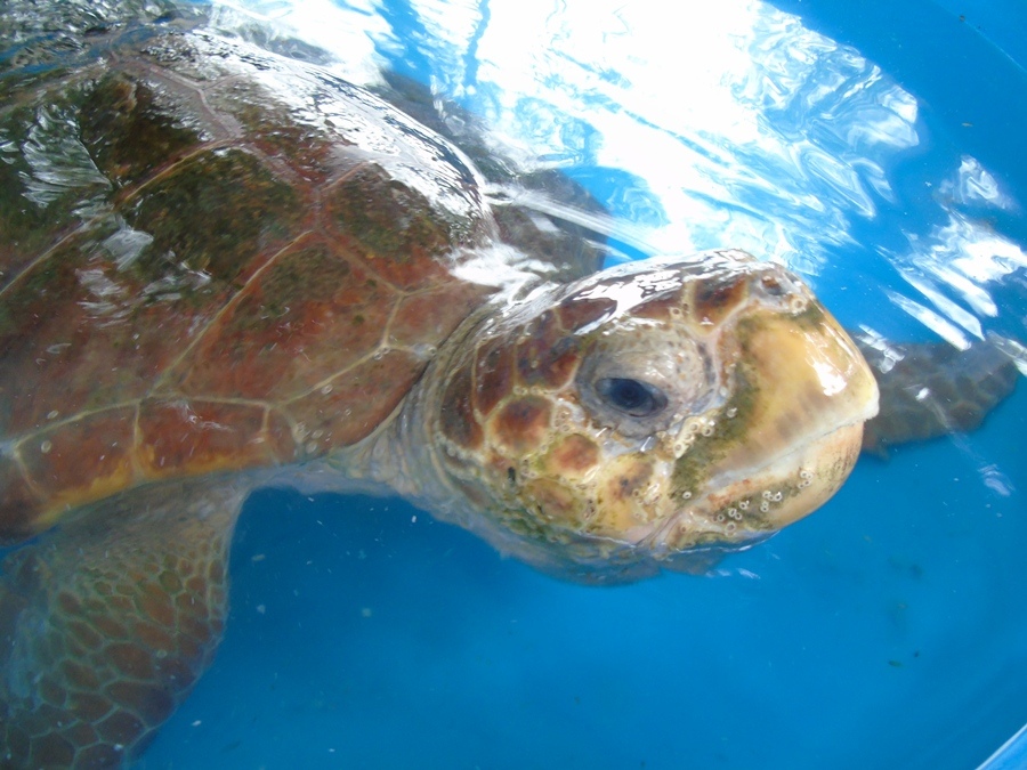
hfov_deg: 69.4
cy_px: 385
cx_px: 514
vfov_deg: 54.9
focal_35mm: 25
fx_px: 742
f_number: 3.4
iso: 200
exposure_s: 1/30
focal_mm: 4.4
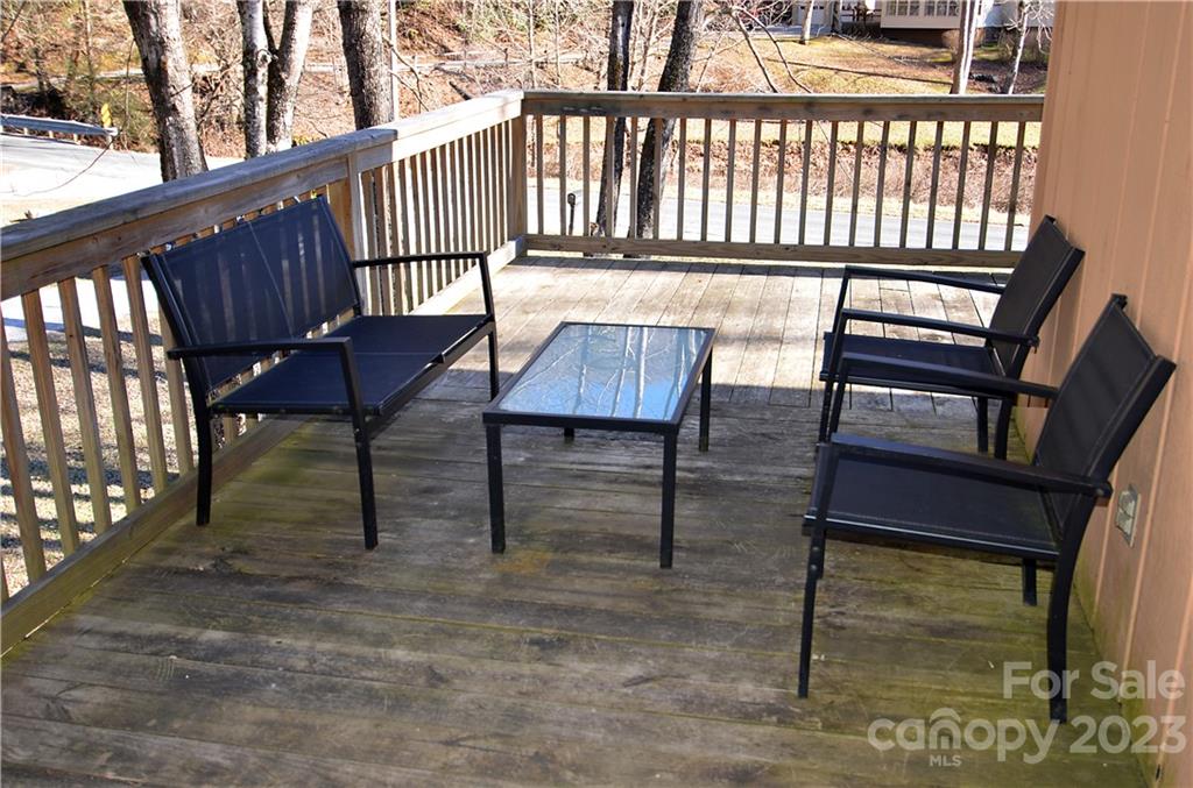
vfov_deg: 36.7
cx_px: 596
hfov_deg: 53.3
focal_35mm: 36
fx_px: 1190
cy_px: 394
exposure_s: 1/200
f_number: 4
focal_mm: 24
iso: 200
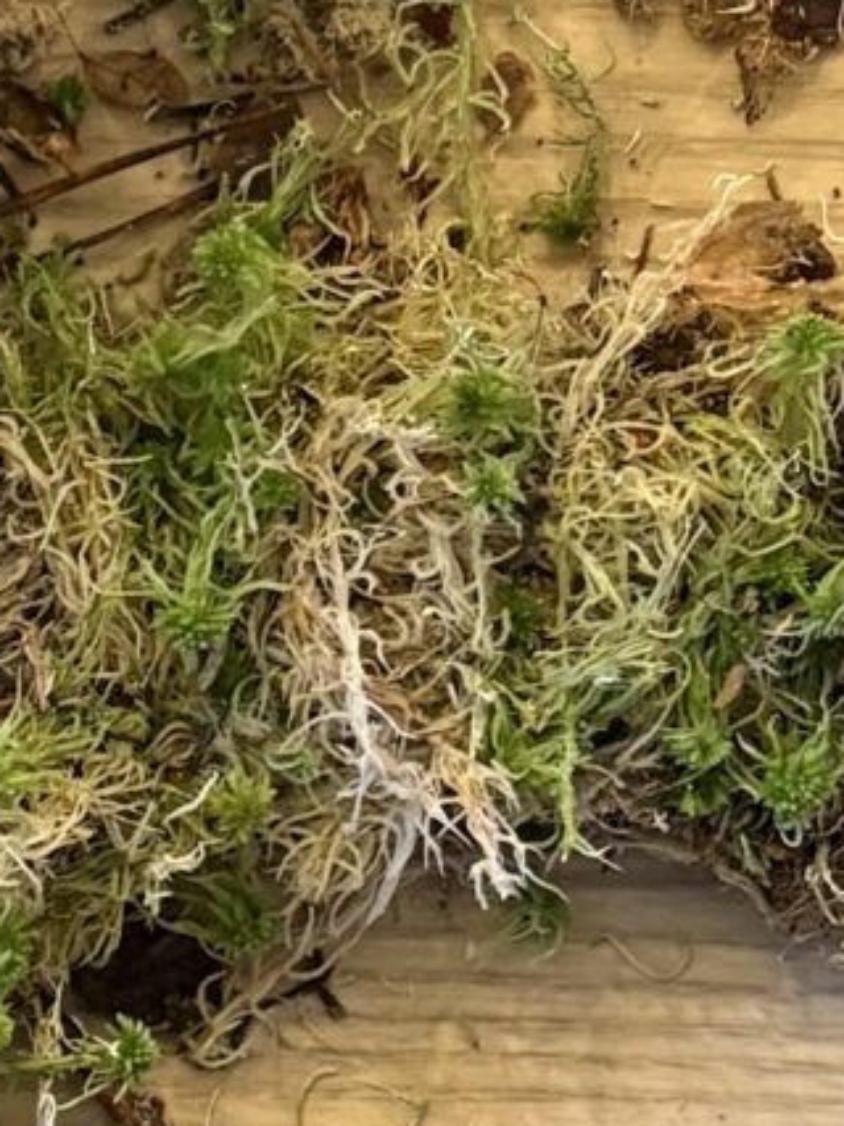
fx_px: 5074
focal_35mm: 156
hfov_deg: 9.3
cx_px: -375
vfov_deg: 12.7
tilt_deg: -83.6
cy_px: 657
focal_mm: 5.96
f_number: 1.6
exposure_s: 1/33
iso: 640
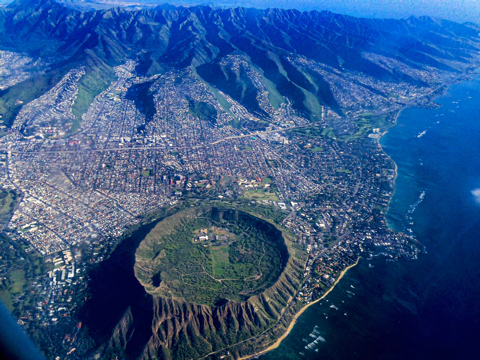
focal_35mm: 33
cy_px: 180
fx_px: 458
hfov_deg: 55.4
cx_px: 240
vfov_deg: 42.9
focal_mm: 4.12
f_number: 2.4
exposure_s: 1/700
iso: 50
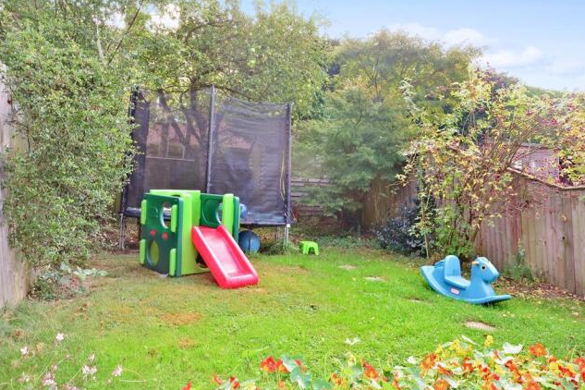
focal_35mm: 31
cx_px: 291
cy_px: 196
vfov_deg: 42.3
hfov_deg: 60.3
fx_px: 504
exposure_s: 1/10
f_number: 11
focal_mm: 20
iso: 200
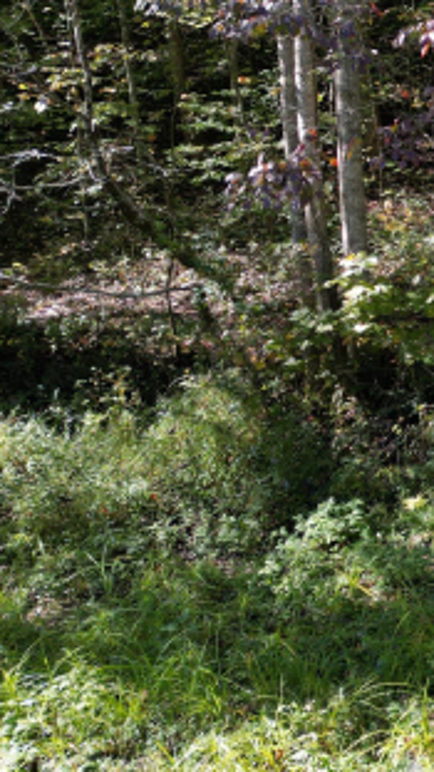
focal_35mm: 56
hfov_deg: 17.5
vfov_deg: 37.1
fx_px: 1145
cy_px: 305
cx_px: 777
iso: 100
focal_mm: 6.72
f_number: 1.7
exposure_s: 1/350
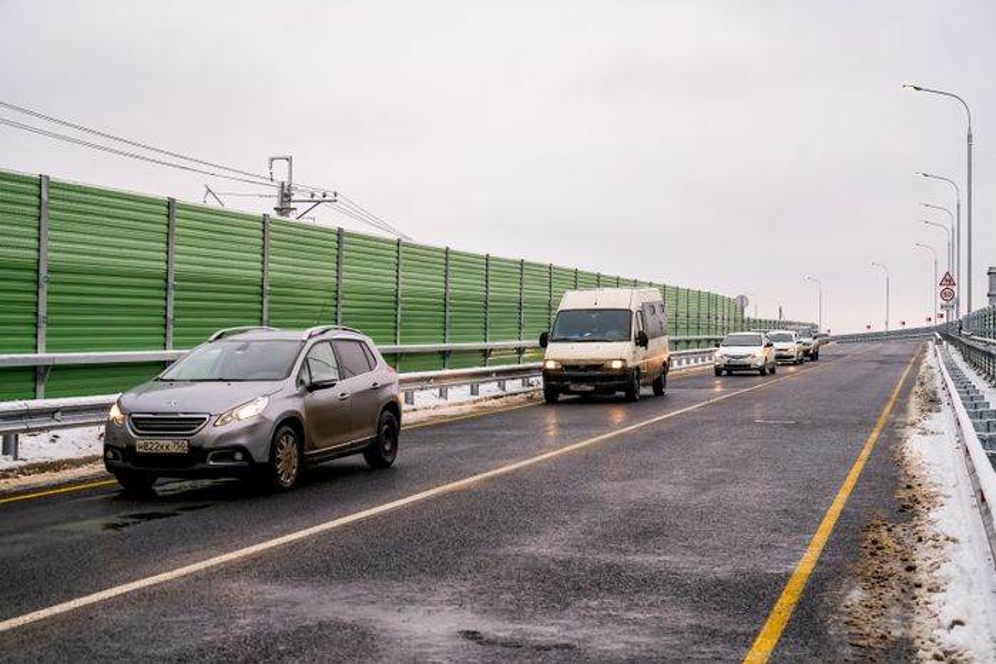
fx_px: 1411
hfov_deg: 38.9
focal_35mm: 51
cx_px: 498
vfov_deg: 26.5
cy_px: 332
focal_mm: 51
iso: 1250
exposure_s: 1/800
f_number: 5
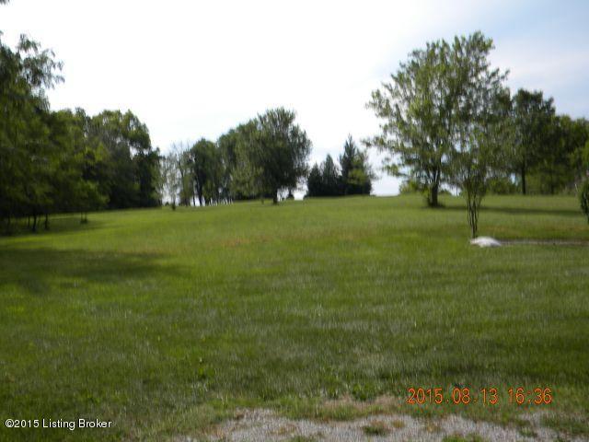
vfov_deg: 39.7
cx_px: 294
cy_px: 221
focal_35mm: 36
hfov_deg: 51.4
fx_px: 613
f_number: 3.7
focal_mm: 6.4
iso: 80
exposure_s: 1/830
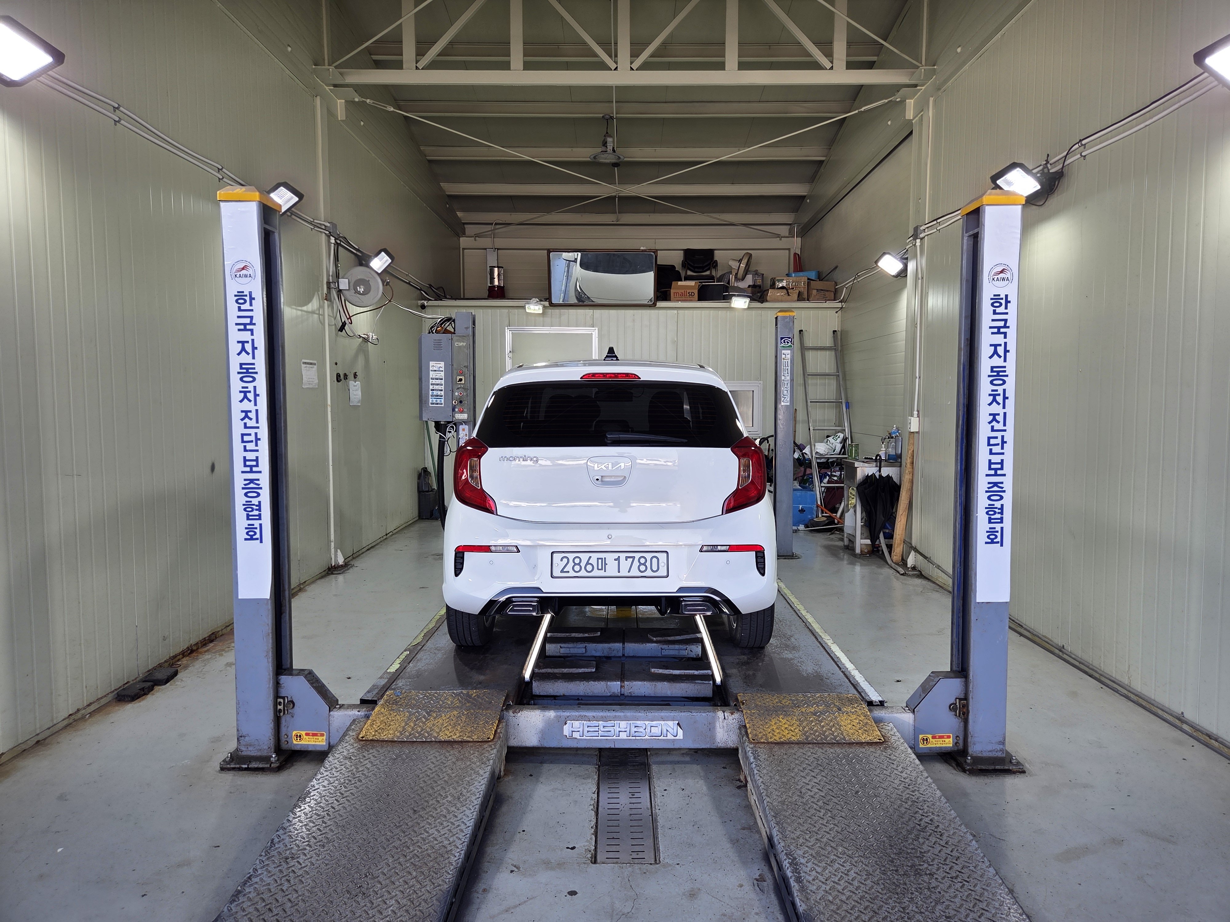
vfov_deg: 58.9
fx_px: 817
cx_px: 615
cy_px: 461
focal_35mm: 23
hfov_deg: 73.9
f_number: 1.8
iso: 25
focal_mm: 5.4
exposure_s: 1/151
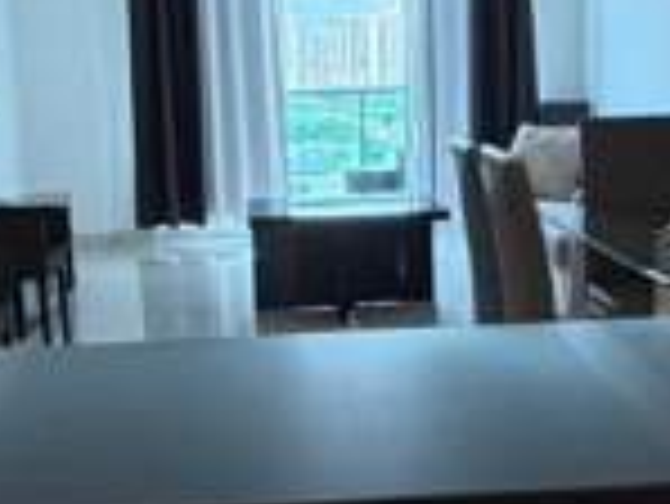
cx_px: 396
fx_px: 1453
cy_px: 356
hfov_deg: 25.9
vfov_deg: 19.6
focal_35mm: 75
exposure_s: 1/120
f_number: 2.2
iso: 250
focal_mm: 2.22
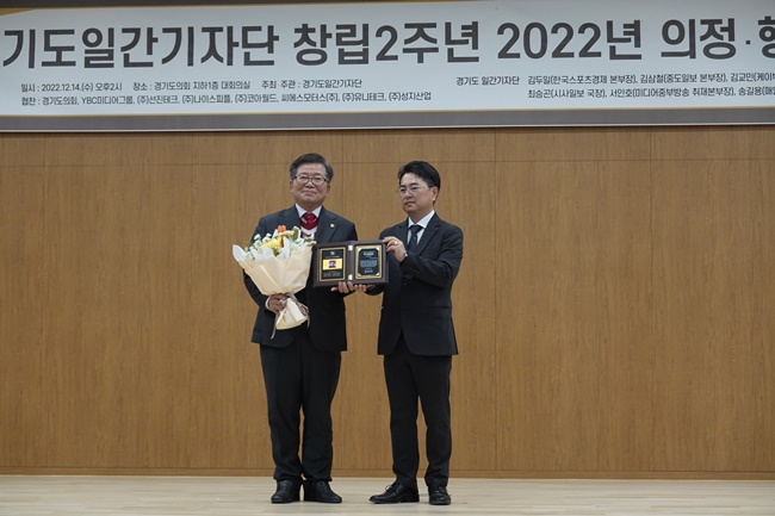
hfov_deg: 24.2
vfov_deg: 16.3
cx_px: 388
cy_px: 258
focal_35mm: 84
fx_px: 1808
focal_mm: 30.85
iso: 800
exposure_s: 1/80
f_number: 4
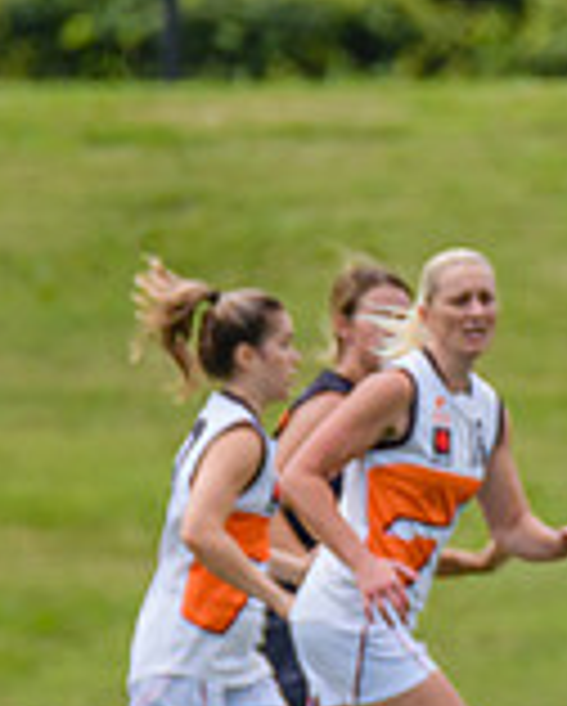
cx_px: 539
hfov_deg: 0.7
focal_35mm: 2205
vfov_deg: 0.9
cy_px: 609
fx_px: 46163
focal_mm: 600
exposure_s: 1/1600
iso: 800
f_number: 8
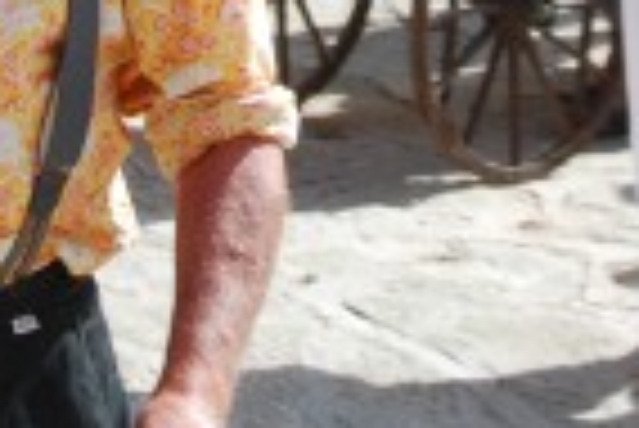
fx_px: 5227
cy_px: -297
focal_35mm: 294
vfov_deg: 4.6
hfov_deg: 7.0
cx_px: 256
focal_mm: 31
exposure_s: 1/200
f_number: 7.1
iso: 100
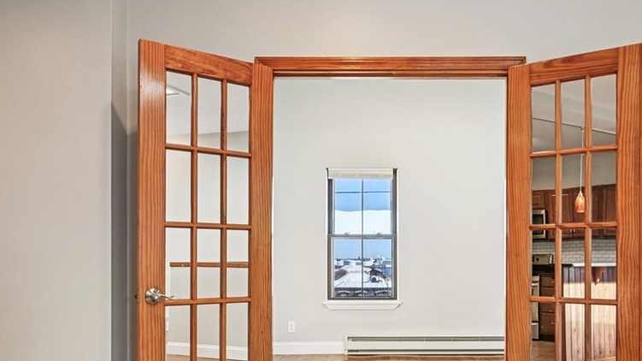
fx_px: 511
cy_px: 255
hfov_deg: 63.6
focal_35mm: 30
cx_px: 390
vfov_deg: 38.2
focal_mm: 21
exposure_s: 1/30
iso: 400
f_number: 8
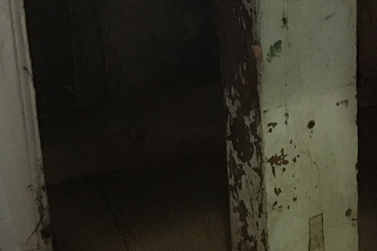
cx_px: 495
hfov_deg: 17.3
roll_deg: +0.4
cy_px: -28
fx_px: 1162
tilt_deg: -19.1
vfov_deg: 12.1
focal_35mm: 111
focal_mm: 4.15
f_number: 2.2
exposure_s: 1/33
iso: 250
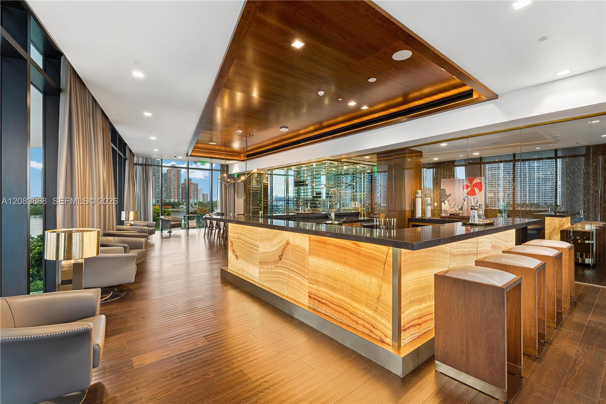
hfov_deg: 96.7
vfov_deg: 73.7
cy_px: 202
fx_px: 269
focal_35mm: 16
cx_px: 303
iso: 100
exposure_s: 1/2
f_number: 11
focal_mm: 16
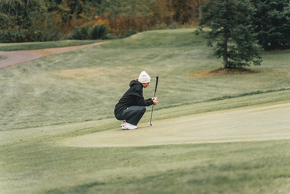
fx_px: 1209
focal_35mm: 150
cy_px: 97
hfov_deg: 13.7
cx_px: 145
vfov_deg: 9.2
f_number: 2.8
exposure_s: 1/5000
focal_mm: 150
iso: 800
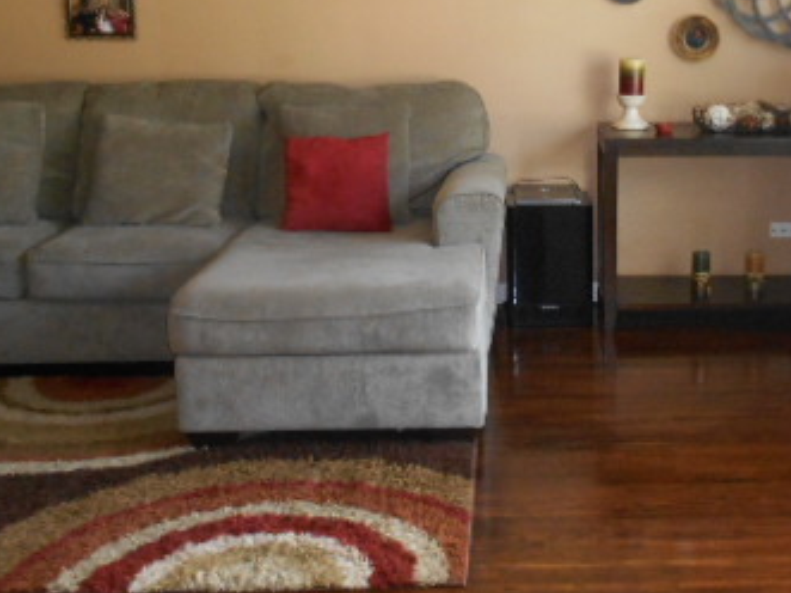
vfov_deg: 24.2
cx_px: 581
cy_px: 172
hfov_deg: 31.7
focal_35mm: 60
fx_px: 1371
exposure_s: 1/25
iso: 400
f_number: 3.6
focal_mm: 5.5
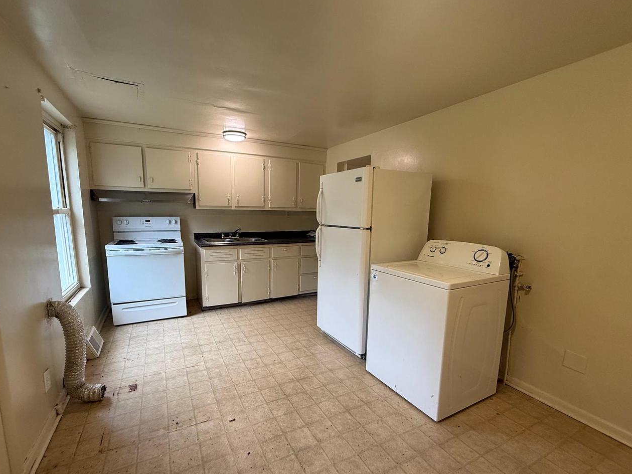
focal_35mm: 16
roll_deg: -1.3
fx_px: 292
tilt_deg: -8.1
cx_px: 305
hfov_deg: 94.5
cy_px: 255
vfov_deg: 78.0
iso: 125
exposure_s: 1/120
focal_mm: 2.22
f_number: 2.2
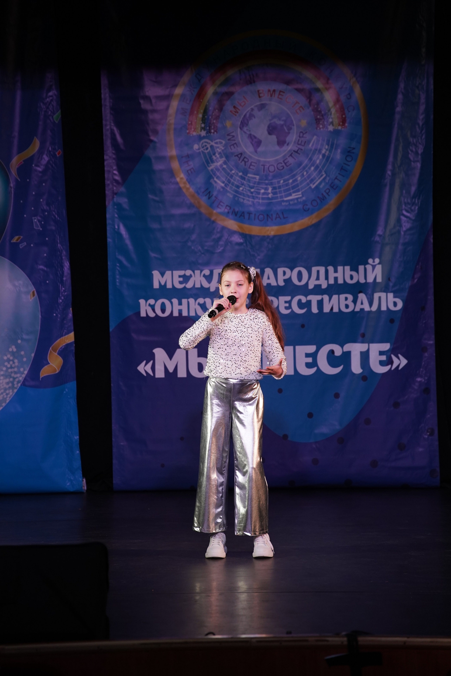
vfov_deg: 13.7
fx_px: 2819
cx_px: 226
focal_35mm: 150
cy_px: 338
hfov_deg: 9.1
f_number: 4
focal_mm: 150
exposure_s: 1/400
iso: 1600
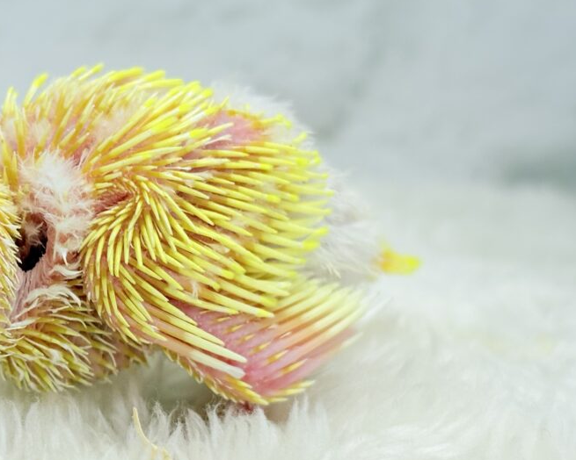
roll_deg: -3.0
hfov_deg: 20.3
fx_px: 1585
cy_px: 277
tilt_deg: -11.8
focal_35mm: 93
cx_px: 102
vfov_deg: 16.5
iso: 32
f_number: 1.6
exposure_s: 1/50
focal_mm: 5.96
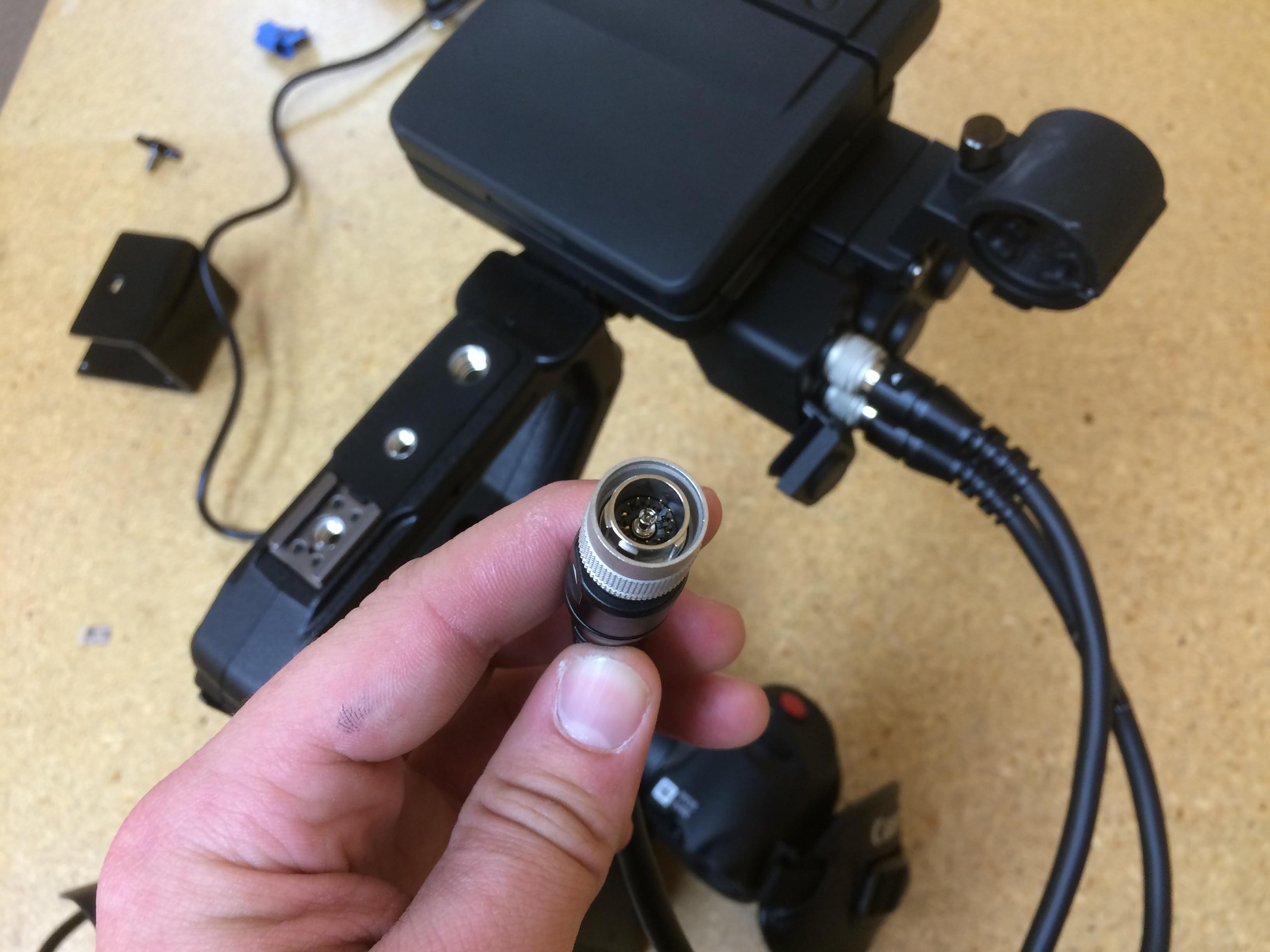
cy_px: 476
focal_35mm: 29
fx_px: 1064
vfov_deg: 48.2
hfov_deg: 61.7
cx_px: 635
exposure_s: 1/30
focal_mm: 4.15
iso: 100
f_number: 2.2
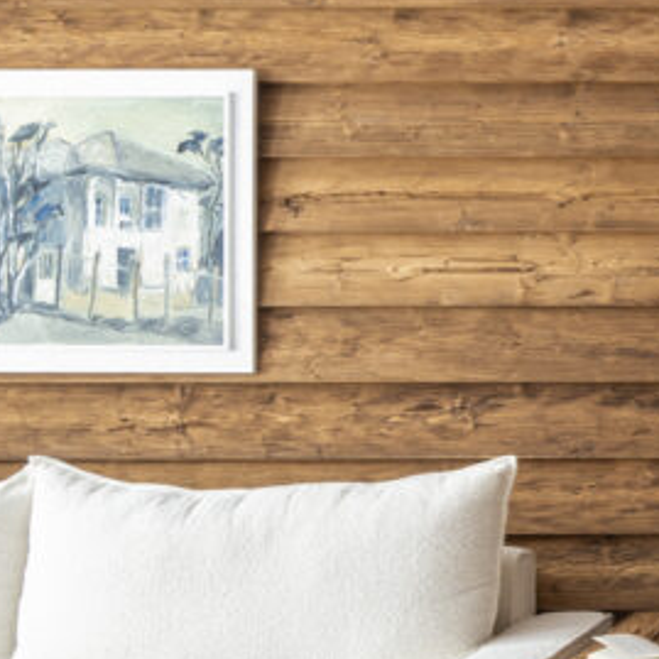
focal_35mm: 55
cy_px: 299
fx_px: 1185
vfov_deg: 31.1
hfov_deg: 26.9
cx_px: 824
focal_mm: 17
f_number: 8
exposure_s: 2.5
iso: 200
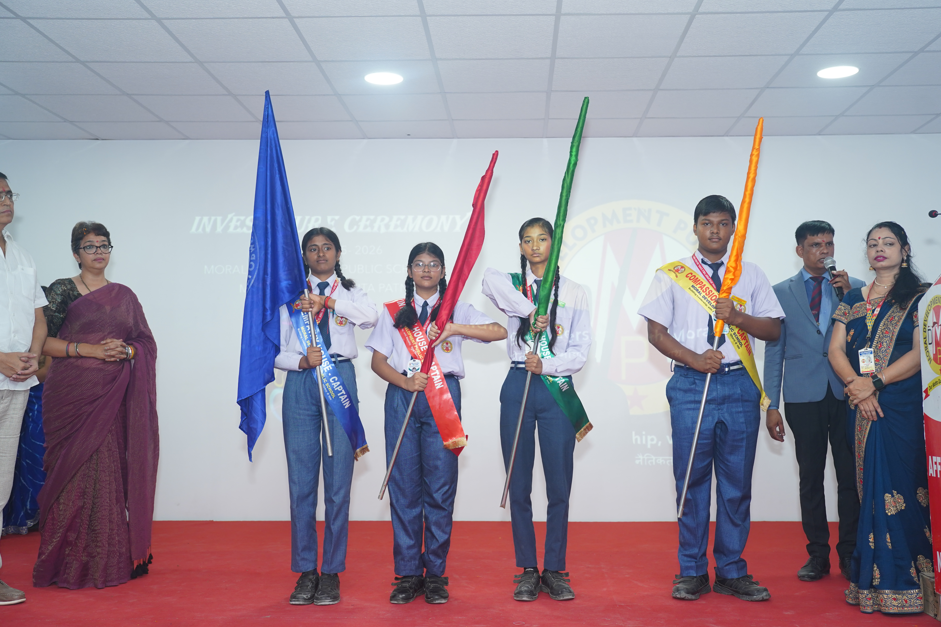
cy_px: 310
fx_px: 993
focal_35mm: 38
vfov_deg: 35.1
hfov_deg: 50.7
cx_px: 487
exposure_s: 1/160
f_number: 2.8
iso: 800
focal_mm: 36
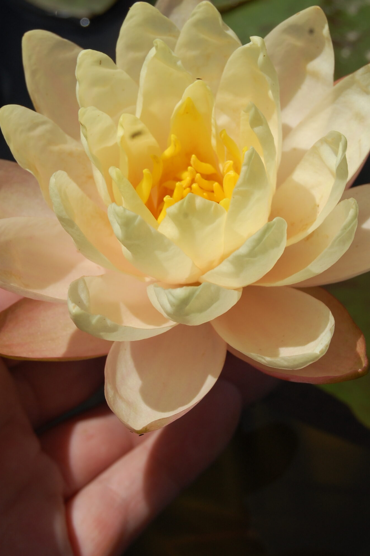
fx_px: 1482
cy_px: 283
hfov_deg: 14.2
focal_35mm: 96
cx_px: 176
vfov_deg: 21.3
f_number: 13
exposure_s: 1/640
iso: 200
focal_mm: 50
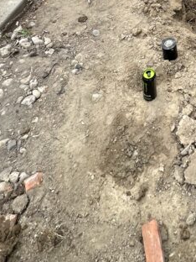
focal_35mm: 46
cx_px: 209
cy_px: -101
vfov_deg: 30.0
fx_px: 347
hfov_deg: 28.9
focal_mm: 2.22
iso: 40
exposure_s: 1/107
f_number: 2.2
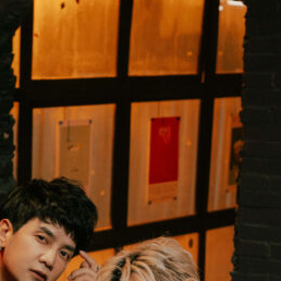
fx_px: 1552
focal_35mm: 169
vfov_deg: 9.9
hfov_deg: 10.2
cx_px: -39
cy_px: 473
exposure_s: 1/100
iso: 160
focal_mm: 50
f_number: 5
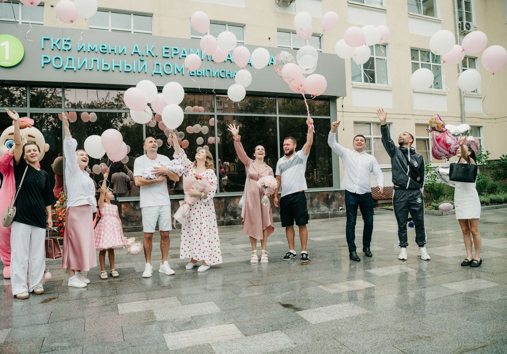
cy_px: 175
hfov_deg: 69.4
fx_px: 366
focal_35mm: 26
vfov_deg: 51.7
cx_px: 241
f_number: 4
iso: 160
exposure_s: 1/500
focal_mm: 24
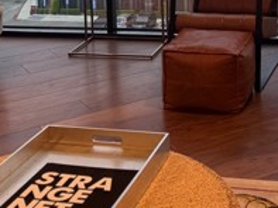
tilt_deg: -5.4
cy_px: -79
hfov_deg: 24.7
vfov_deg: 17.5
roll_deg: +0.8
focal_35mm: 78
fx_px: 627
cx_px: 213
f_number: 1.78
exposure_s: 1/222
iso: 64
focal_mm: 6.76
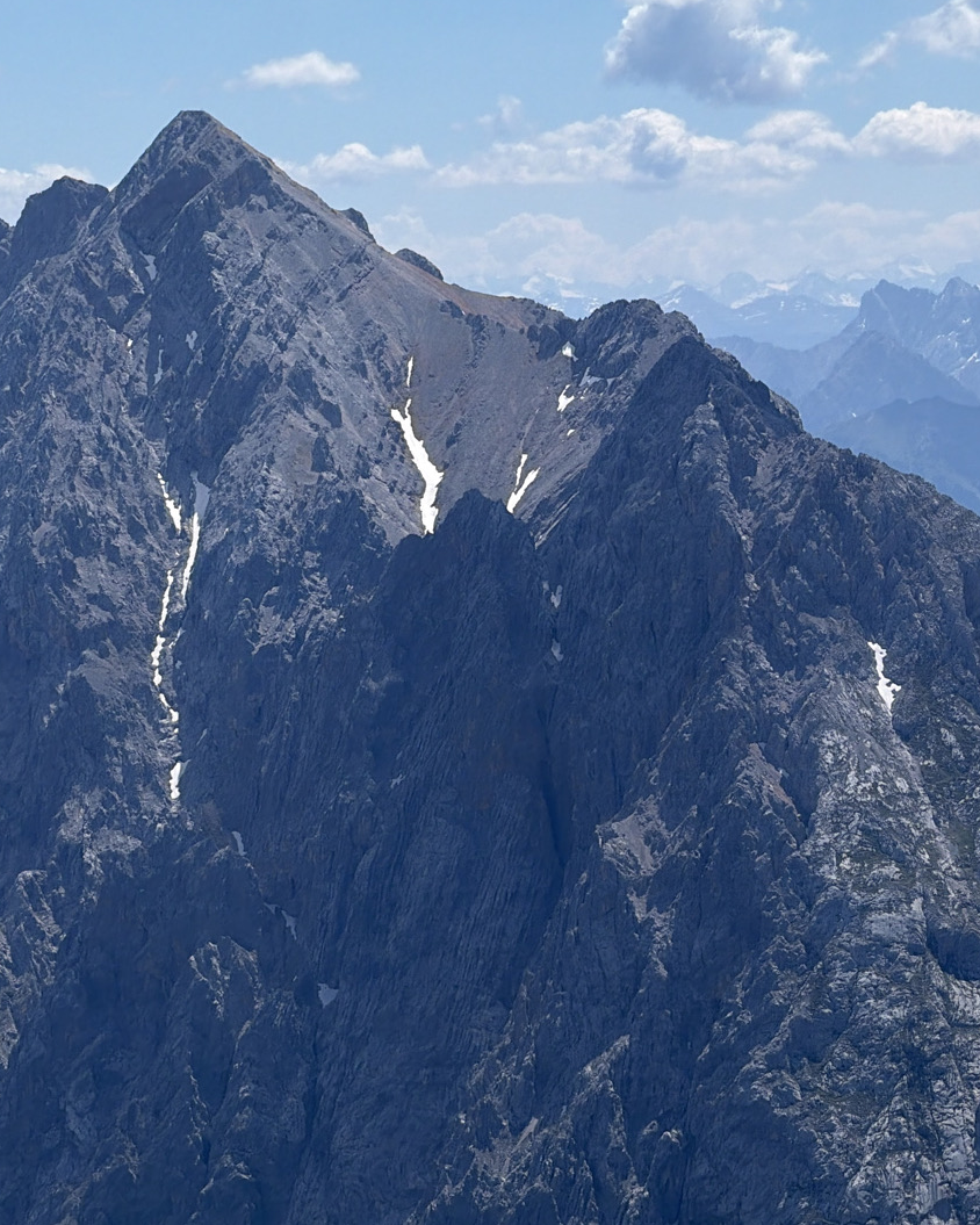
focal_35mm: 185
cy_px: 625
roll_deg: +1.7
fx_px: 6707
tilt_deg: -2.4
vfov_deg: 10.4
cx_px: 1051
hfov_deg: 8.3
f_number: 2.8
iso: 20
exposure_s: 1/985
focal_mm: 16.89
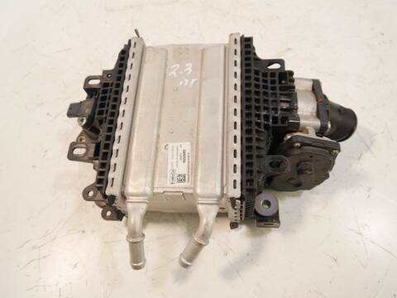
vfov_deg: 46.8
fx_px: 344
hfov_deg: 60.0
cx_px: 198
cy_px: 149
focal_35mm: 30
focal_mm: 15
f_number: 3.5
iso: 640
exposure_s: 1/60
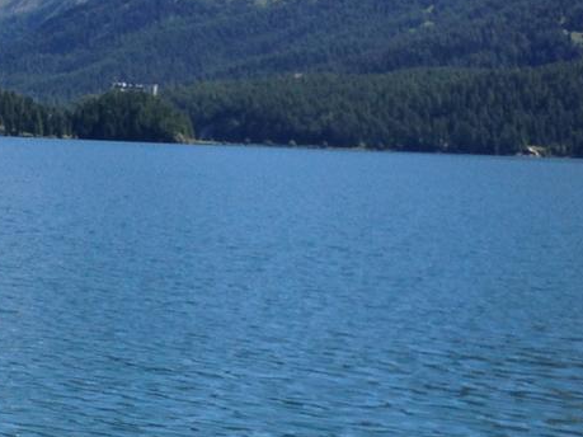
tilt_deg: -10.4
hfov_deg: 16.8
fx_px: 1936
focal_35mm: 115
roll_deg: -1.0
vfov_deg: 12.8
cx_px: 23
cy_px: 348
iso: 50
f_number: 2.4
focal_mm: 4.12
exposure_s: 1/1130
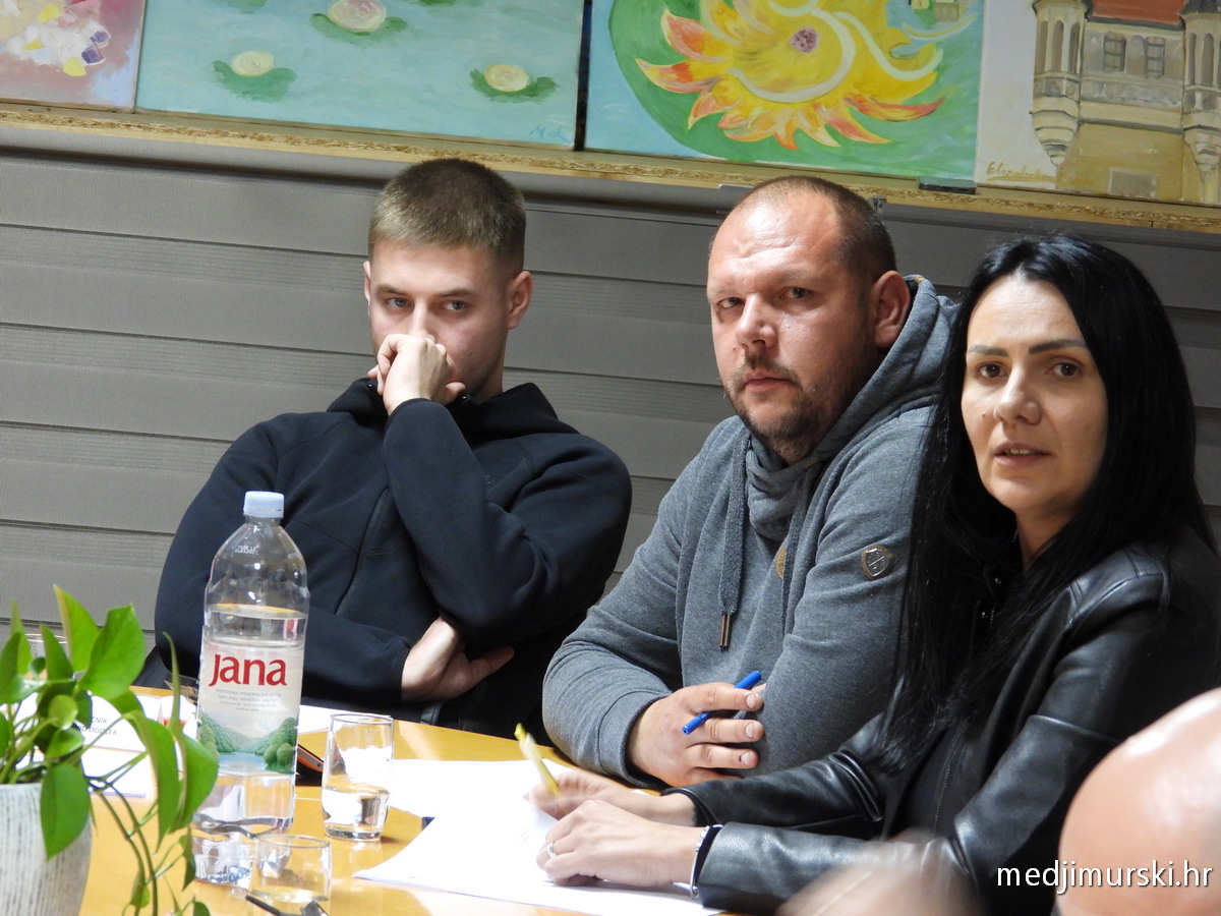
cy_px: 458
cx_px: 610
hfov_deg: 10.7
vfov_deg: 8.0
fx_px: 6525
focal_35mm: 185
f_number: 4.5
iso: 560
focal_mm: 33.2
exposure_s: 1/15
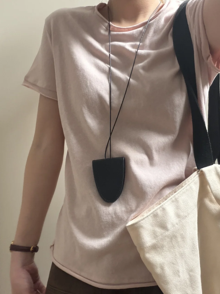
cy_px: 153
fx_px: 288
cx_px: 101
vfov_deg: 53.9
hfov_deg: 41.8
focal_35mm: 34
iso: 200
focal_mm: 2.71
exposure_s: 1/60
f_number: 1.9
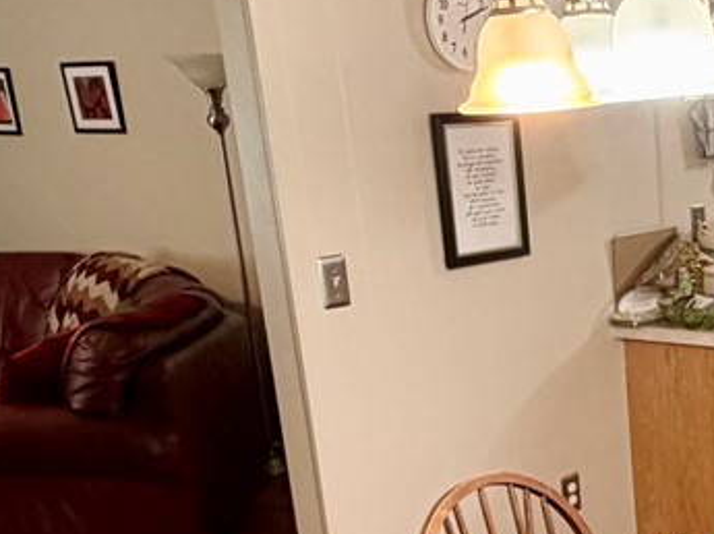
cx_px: 836
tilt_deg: -19.1
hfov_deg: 26.8
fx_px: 1339
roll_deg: +1.7
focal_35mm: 65
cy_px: 548
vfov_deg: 21.6
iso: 200
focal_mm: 2.22
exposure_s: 1/60
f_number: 2.2
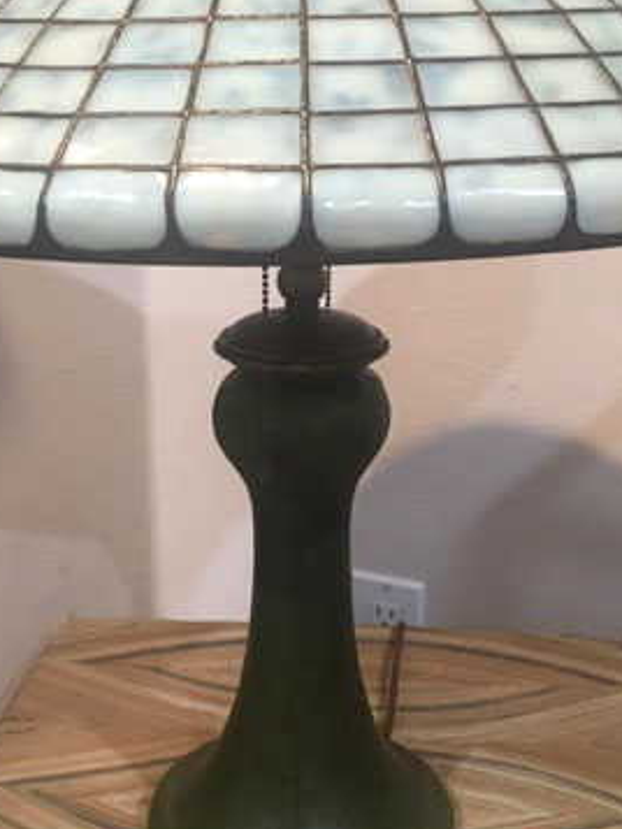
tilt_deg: -16.4
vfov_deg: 36.8
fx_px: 1245
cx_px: 299
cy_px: 381
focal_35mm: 52
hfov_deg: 28.0
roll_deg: -0.1
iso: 80
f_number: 2.2
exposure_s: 1/10
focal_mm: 4.15
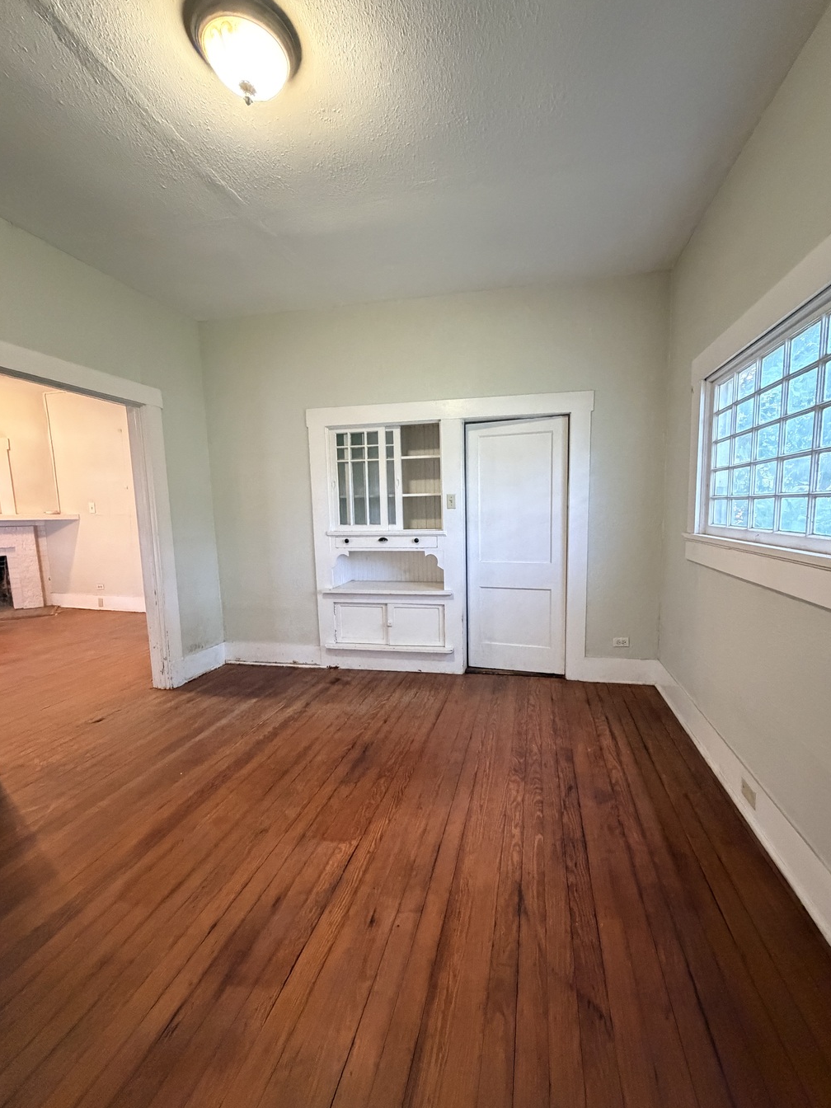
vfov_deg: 98.1
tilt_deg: -6.5
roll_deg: +0.5
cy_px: 570
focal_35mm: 15
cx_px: 440
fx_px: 480
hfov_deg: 81.7
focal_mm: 2.22
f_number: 2.2
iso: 1000
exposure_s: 1/60
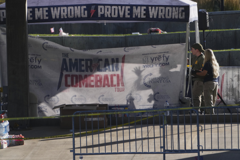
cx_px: 120
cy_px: 80
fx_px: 5334
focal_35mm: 800
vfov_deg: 1.7
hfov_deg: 2.6
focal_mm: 800
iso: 1000
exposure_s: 1/800
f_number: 11
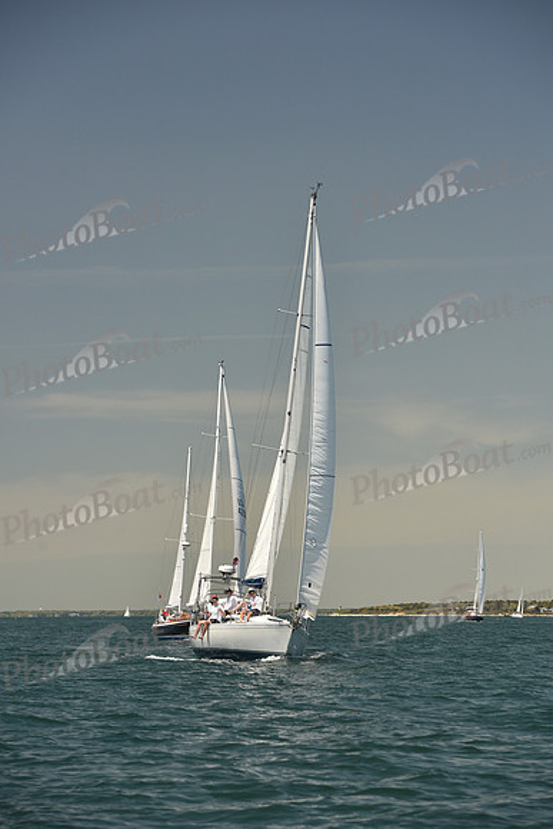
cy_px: 414
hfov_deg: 11.2
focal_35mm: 122
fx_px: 2809
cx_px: 276
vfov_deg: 16.8
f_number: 5.6
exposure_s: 1/800
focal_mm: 122
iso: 250
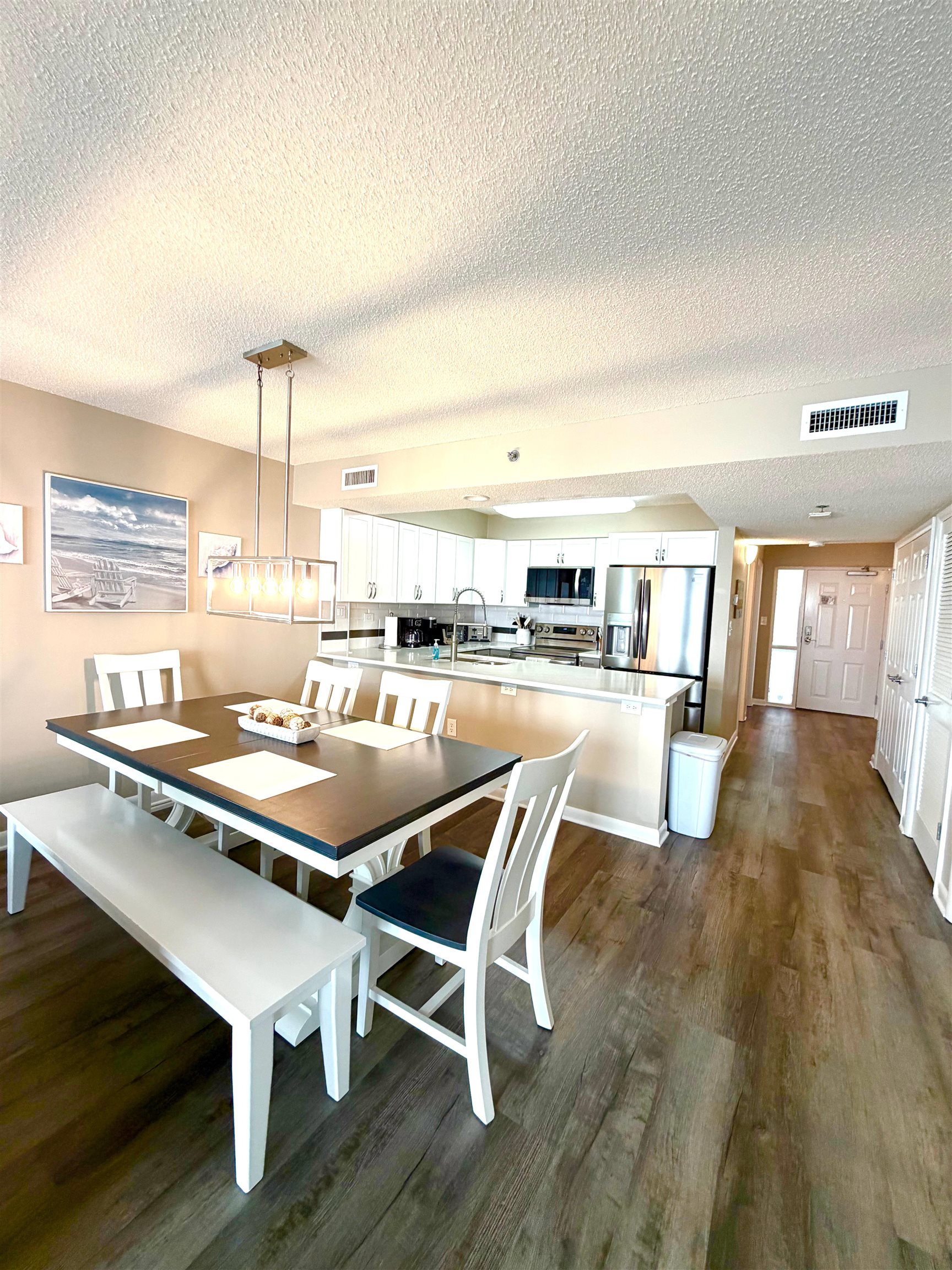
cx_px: 476
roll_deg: -3.6
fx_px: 513
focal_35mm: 14
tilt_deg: -4.4
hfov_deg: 85.7
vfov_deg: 102.1
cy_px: 635
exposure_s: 1/120
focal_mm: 2.22
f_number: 2.2
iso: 200
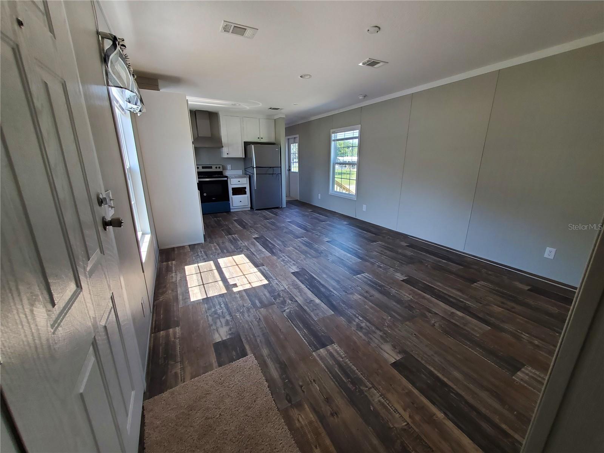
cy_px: 226
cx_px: 302
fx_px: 227
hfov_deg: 106.2
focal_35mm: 13
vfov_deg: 89.9
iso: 80
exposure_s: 1/50
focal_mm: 1.8
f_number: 2.2
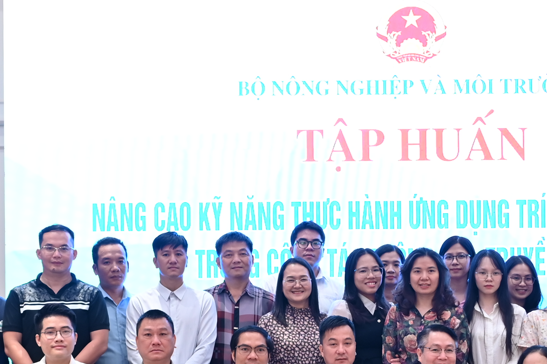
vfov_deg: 11.5
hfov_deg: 17.3
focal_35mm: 118
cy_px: 373
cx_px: 356
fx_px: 1793
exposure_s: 1/80
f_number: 2
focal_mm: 35
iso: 400
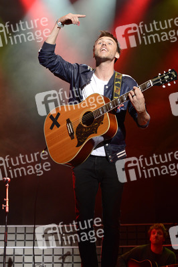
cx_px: 89
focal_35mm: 78
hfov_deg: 17.5
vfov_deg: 26.0
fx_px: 579
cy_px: 134
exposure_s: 1/320
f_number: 5.6
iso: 3200
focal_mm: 78
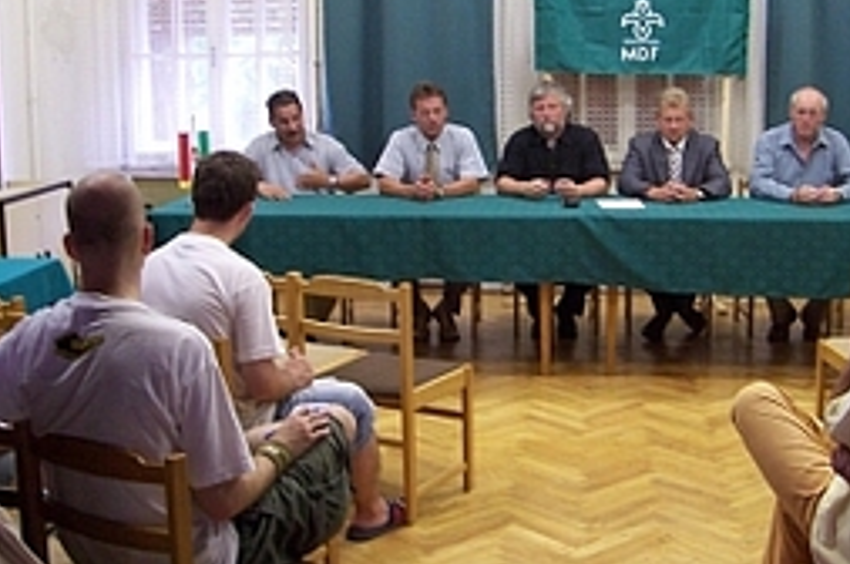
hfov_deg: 35.4
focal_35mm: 56
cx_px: 541
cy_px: 228
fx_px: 1321
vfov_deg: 24.1
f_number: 2.7
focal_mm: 5.6
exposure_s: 1/20
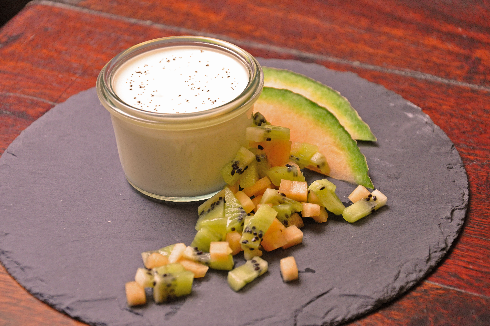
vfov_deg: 12.1
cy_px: 163
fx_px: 1529
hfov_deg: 18.2
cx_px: 245
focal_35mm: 112
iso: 1600
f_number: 5.3
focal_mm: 75
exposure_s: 1/25
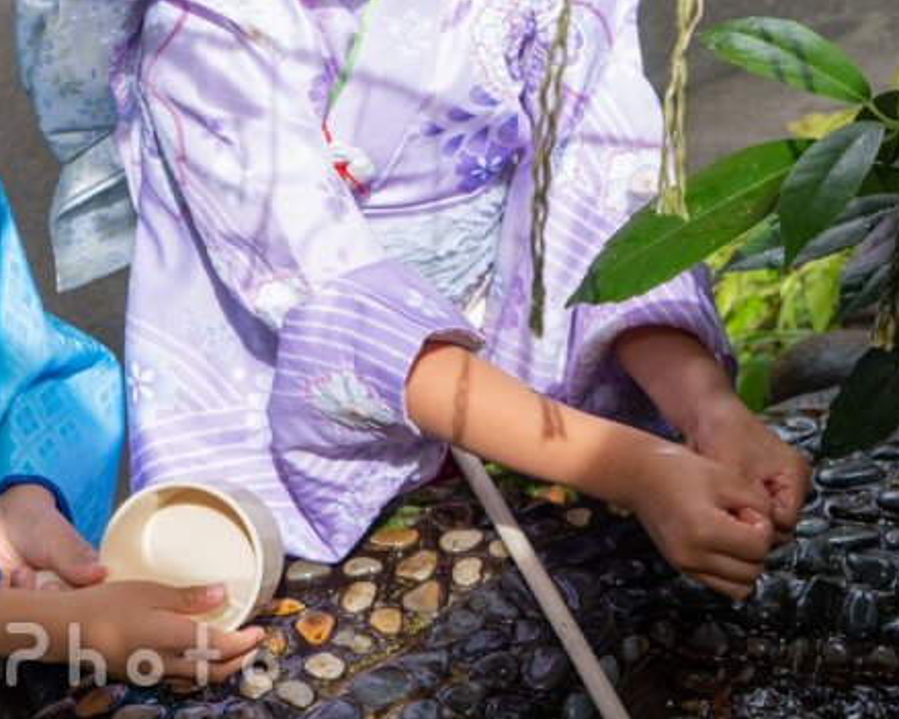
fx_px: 1756
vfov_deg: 23.0
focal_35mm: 66
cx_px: 723
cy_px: 208
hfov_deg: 28.1
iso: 125
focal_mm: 30
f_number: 5.6
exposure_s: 1/125
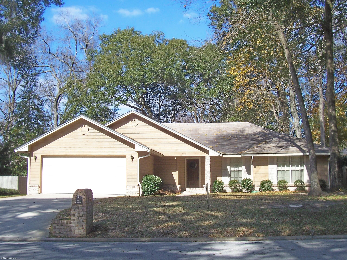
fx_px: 421
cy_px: 130
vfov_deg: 34.3
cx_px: 174
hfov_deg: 44.8
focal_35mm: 42
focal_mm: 7
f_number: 5.6
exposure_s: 1/350
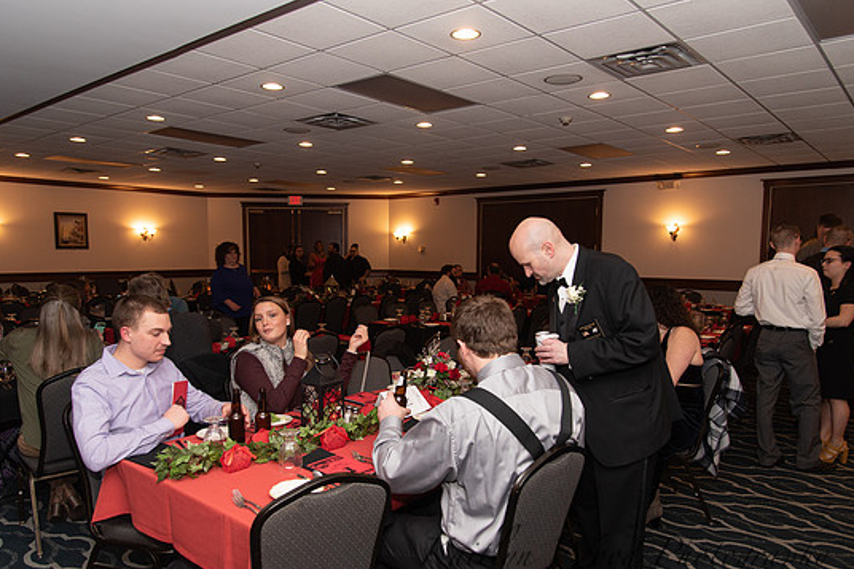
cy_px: 307
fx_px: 617
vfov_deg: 49.5
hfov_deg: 69.4
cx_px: 419
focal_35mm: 26
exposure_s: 1/200
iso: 800
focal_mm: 24
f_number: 4
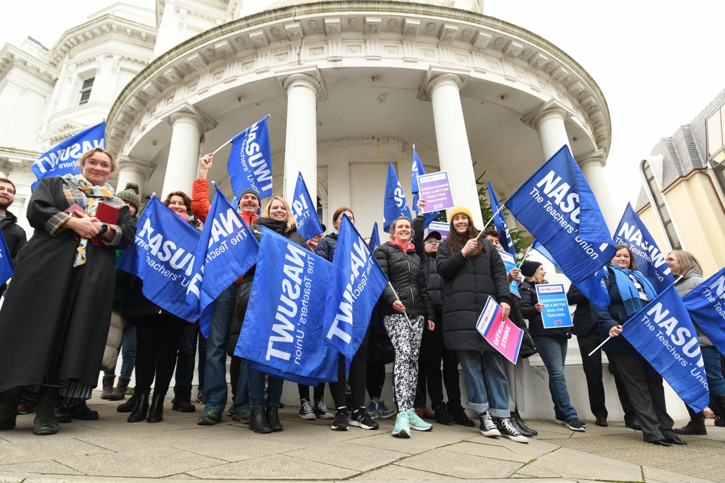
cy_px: 242
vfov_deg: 67.4
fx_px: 362
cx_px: 362
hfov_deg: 90.0
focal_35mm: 18
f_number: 5.6
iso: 1250
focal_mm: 12
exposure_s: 1/200
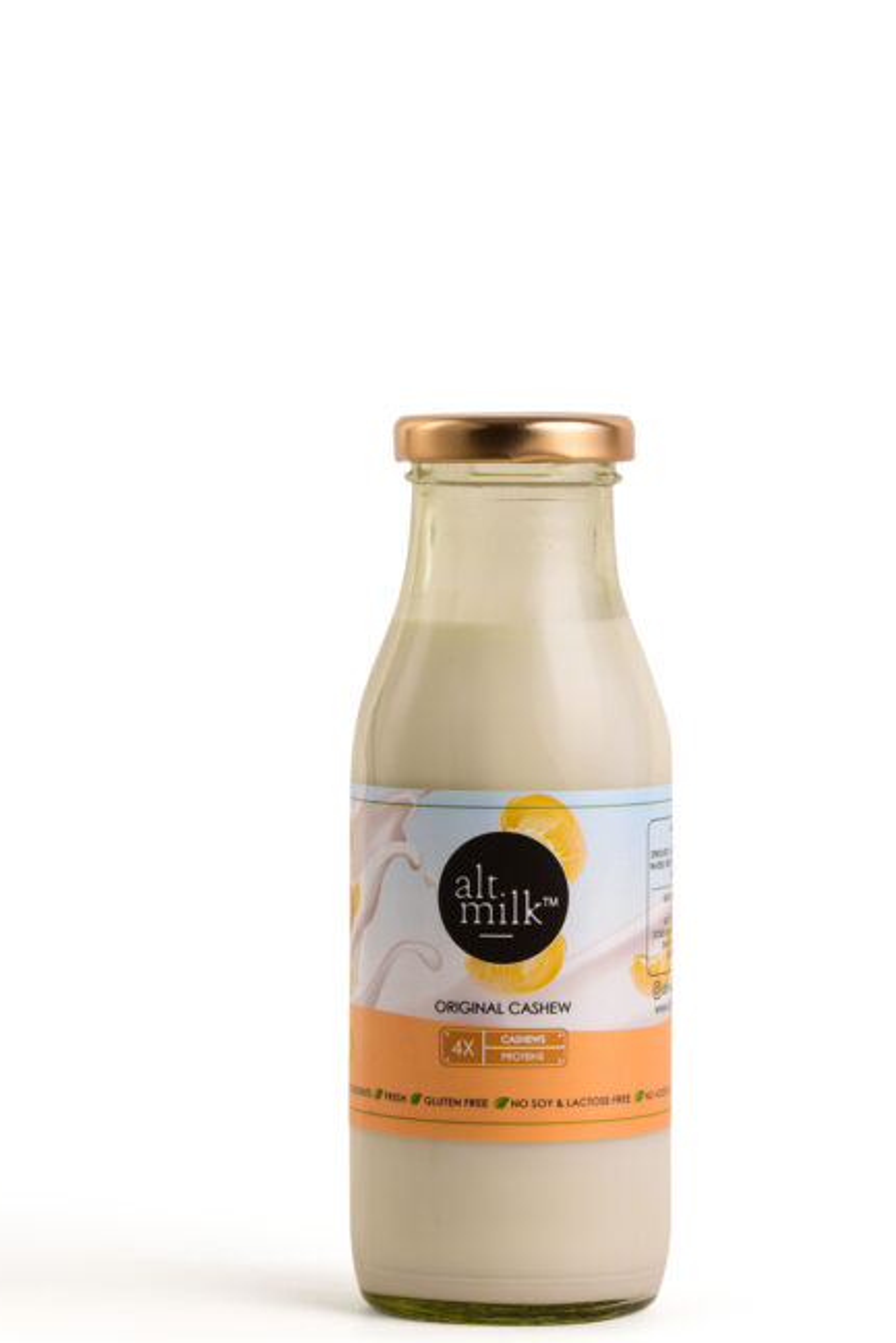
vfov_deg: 14.4
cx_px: 477
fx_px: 5298
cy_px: 817
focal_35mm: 142
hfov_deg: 9.7
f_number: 10
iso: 160
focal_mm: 90
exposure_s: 1/160
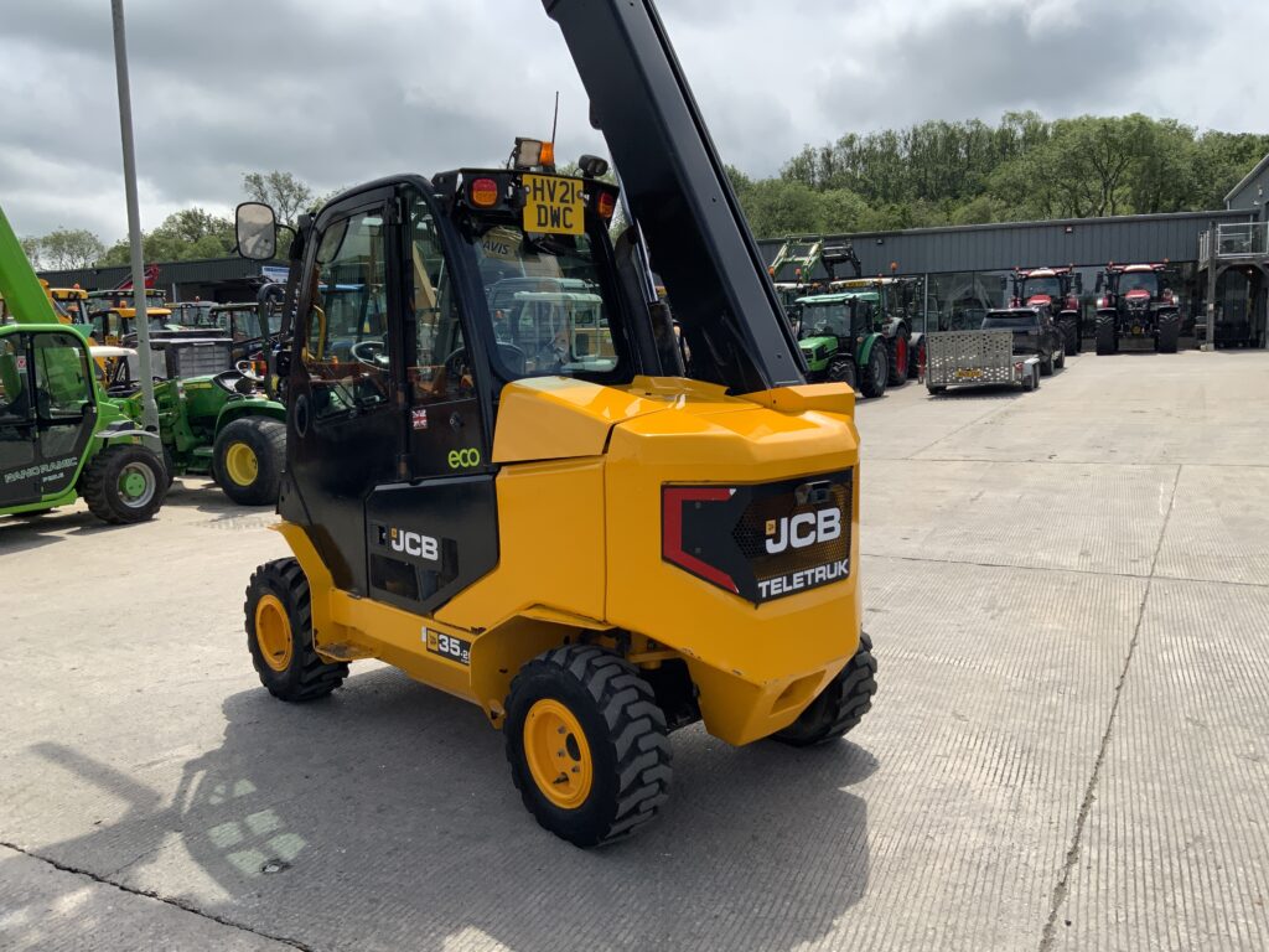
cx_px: 634
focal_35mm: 29
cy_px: 476
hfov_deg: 61.7
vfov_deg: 48.2
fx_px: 1063
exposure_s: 1/2141
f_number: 1.8
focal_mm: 3
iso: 16
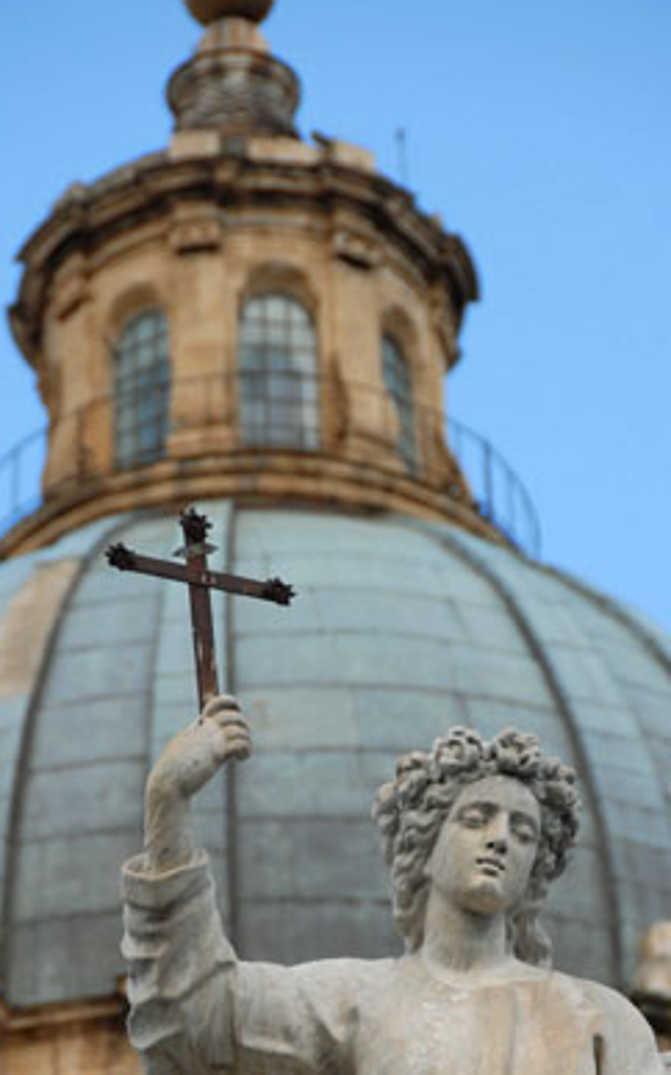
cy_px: 776
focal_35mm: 318
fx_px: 9318
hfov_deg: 4.1
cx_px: 315
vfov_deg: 6.6
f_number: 5.6
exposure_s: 1/800
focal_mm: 130
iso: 400
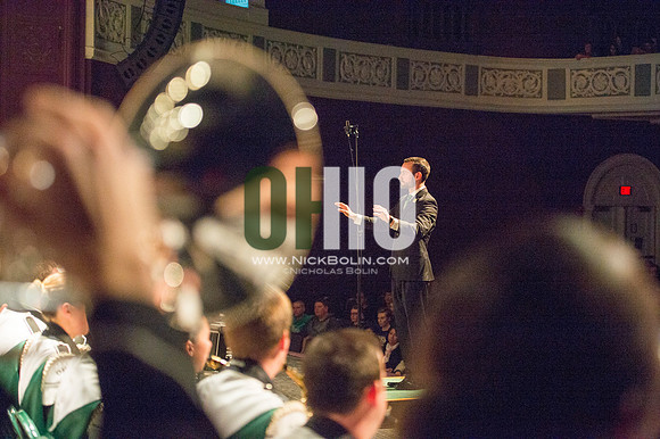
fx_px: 1283
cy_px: 220
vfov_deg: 19.4
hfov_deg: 28.9
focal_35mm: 70
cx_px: 330
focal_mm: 70
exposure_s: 1/500
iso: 2500
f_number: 2.8
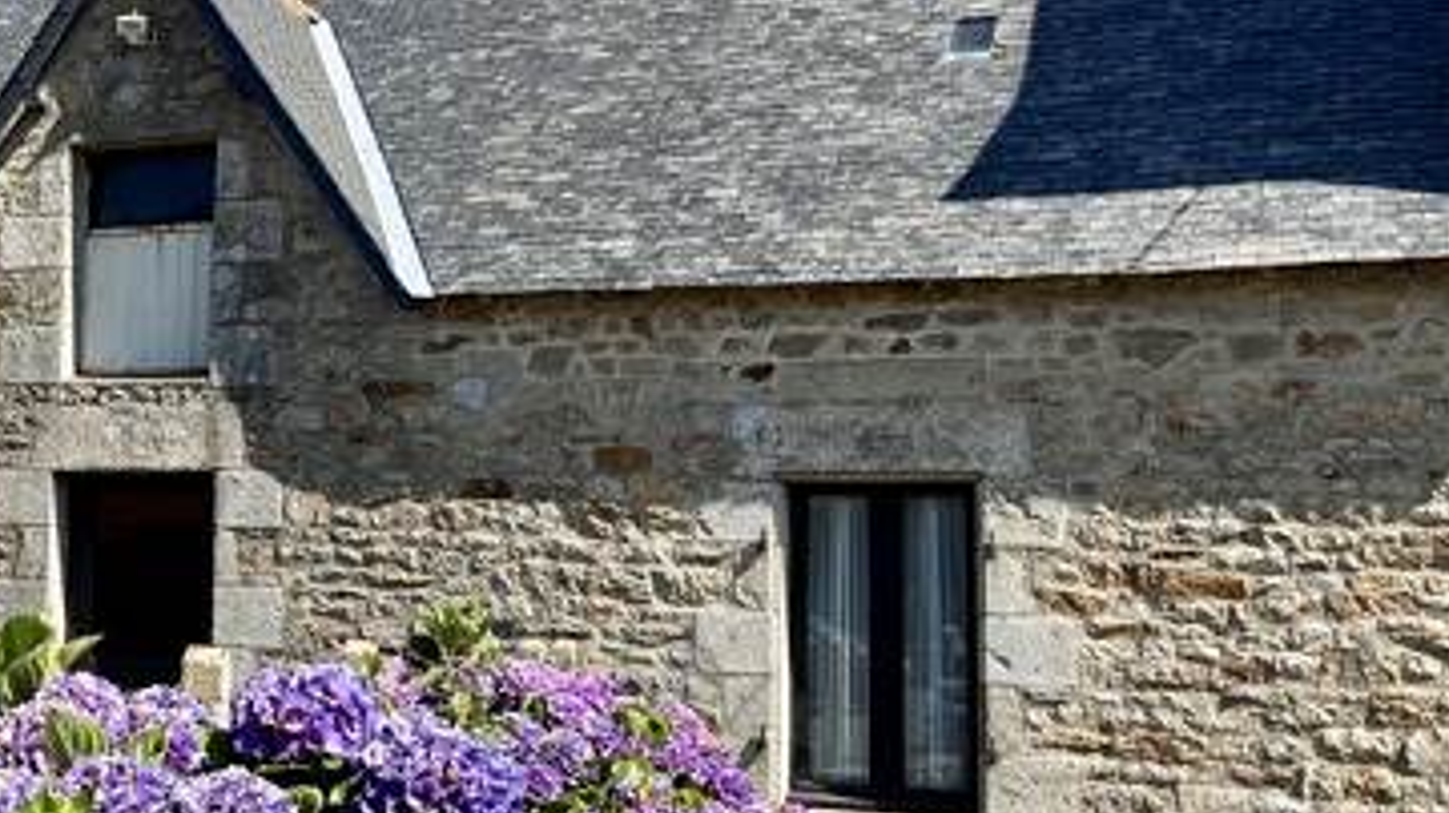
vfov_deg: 19.1
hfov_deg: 30.6
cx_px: -56
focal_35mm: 63
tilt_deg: +6.3
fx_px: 2419
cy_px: 366
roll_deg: -1.8
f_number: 1.6
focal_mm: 5.1
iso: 50
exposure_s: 1/2222
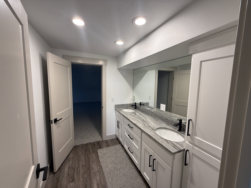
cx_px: 126
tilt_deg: -5.4
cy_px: 94
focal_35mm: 14
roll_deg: -0.2
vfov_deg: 85.7
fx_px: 102
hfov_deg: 102.1
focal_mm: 2.22
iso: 160
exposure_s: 1/120
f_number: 2.2
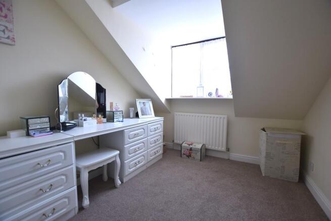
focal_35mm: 15
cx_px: 166
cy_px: 110
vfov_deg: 77.4
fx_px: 138
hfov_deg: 100.4
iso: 450
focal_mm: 10
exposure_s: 1/60
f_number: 4
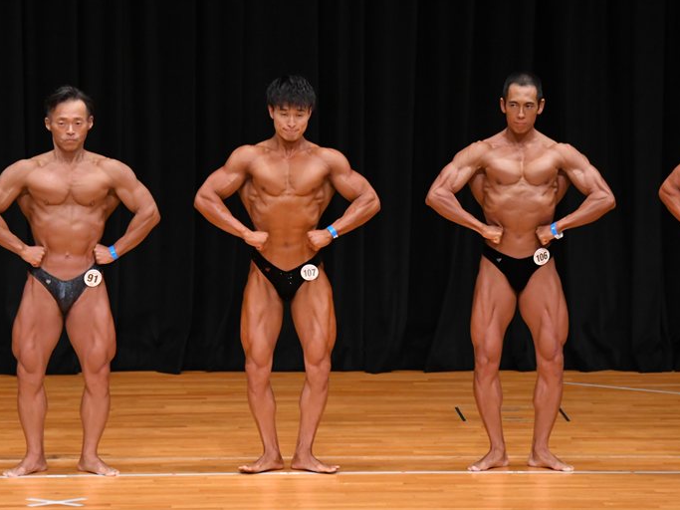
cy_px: 255
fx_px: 5460
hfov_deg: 7.1
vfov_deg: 5.3
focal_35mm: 278
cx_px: 363
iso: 3200
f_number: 5.6
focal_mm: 170
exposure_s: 1/400
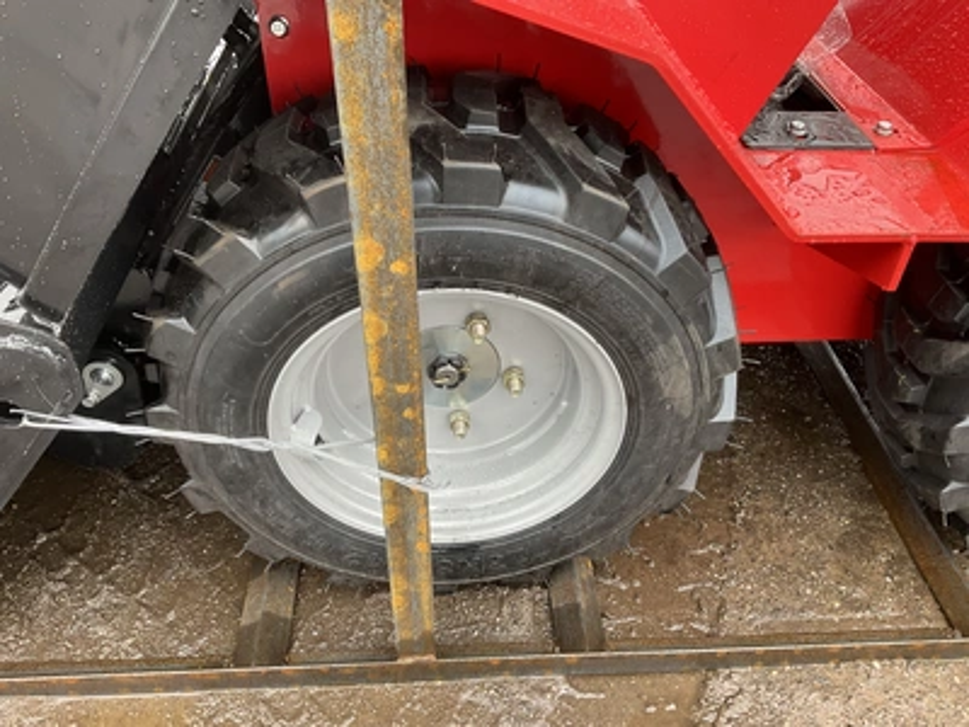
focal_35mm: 29
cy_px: 364
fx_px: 812
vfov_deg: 48.2
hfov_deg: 61.7
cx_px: 484
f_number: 1.8
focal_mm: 3
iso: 64
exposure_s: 1/122
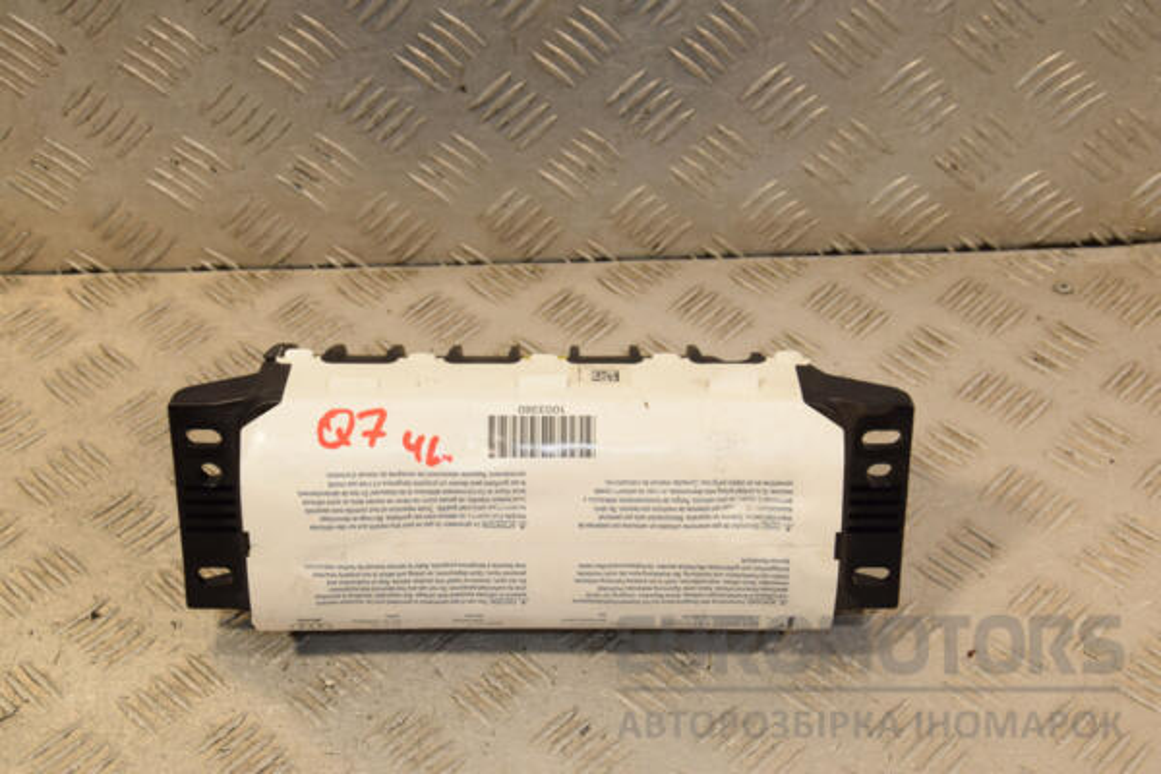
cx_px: 580
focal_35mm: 60
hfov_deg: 33.4
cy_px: 387
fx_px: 1935
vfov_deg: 22.6
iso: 800
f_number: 9
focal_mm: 40
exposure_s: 1/200
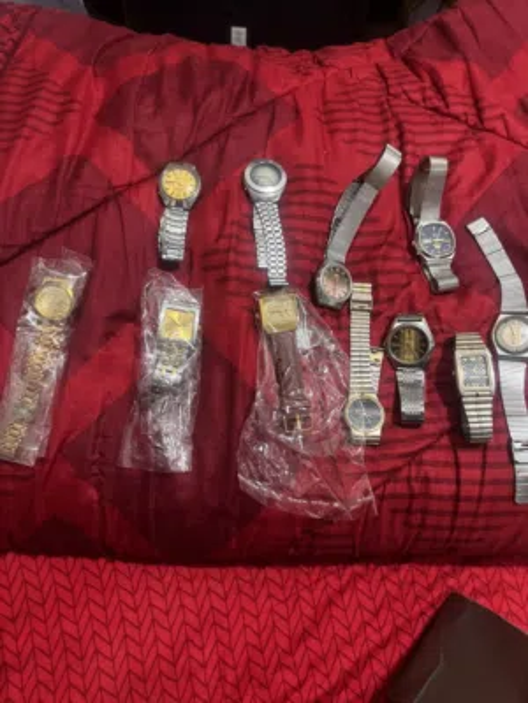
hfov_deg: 56.8
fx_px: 488
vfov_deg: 71.6
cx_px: 264
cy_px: 352
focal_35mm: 24
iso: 800
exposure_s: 1/50
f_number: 1.78
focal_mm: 6.76
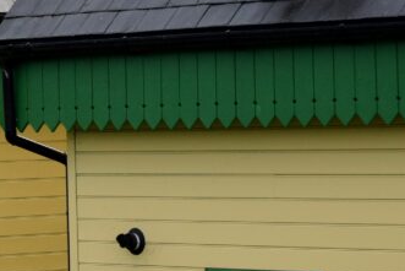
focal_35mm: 228
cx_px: -415
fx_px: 2568
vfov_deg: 6.0
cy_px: 0
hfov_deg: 8.5
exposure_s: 1/1250
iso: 400
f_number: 4.5
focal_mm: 35
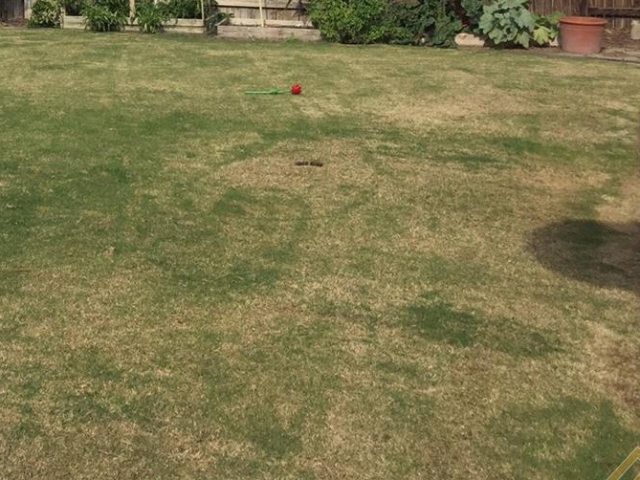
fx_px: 1202
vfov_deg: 21.7
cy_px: -9
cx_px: -15
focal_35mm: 65
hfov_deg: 27.9
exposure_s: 1/2326
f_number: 2.2
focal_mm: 4.15
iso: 32
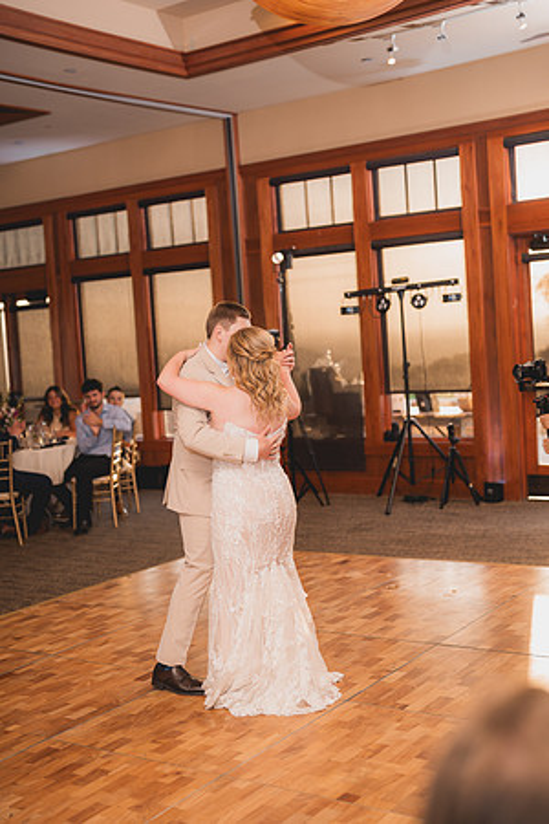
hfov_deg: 27.0
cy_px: 412
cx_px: 274
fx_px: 1144
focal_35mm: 50
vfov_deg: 39.6
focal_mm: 50
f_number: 1.8
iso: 125
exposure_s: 1/250
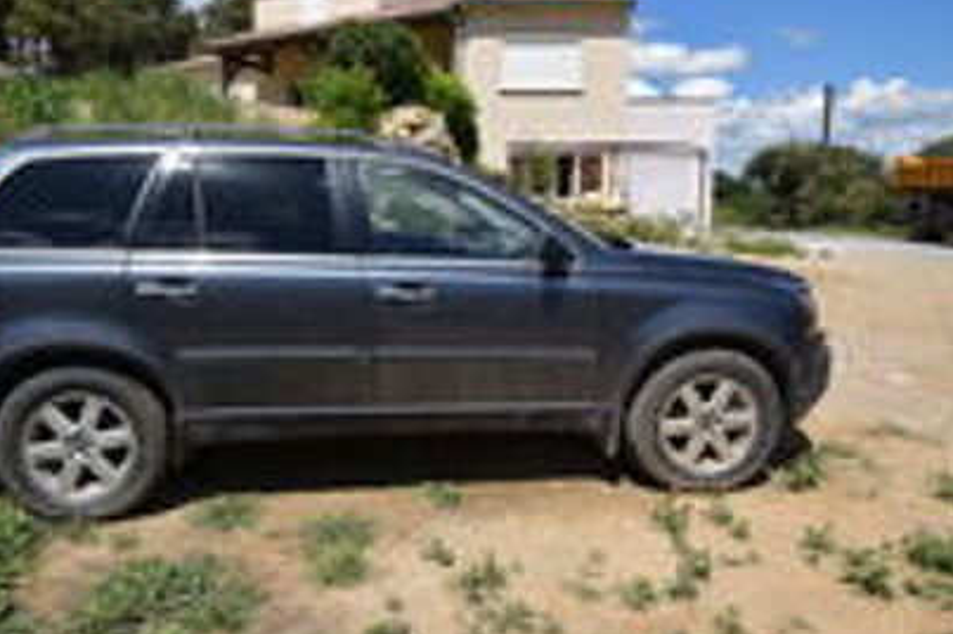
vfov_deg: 51.0
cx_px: 393
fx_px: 661
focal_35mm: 25
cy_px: 269
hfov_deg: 71.0
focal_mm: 14
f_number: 11
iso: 200
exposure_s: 1/500
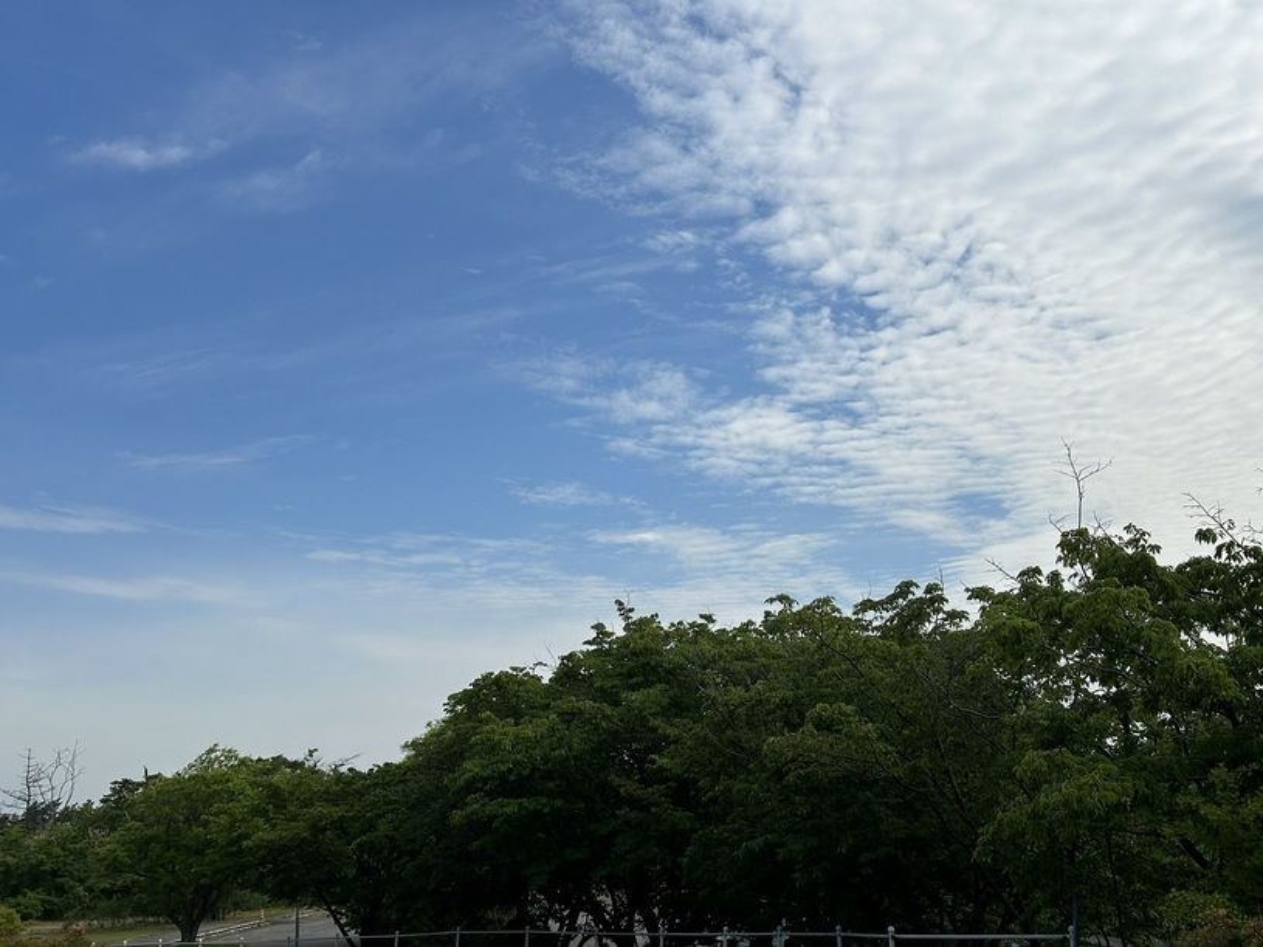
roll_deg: +1.9
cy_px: 474
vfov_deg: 30.3
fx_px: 1751
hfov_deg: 39.7
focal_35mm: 48
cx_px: 632
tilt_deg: +10.5
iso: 64
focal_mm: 6.86
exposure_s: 1/6623
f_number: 1.78
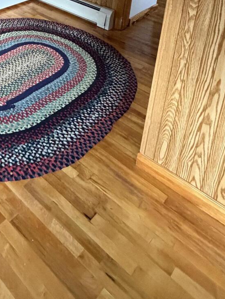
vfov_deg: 38.7
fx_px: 329
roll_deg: +0.6
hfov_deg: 32.0
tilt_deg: -15.8
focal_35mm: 38
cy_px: -43
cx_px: -39
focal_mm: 2.22
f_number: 2.2
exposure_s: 1/60
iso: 800
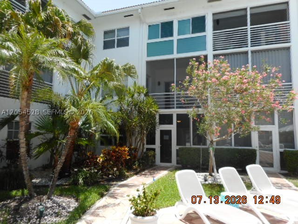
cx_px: 149
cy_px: 112
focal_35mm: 25
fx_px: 215
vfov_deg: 54.9
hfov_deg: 69.4
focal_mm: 4.5
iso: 80
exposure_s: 1/320
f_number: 3.7
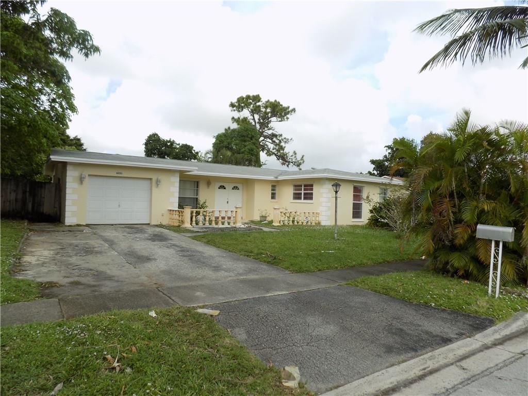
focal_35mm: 23
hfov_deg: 73.9
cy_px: 198
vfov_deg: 58.9
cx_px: 264
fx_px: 351
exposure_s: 1/640
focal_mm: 4
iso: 80
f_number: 3.1
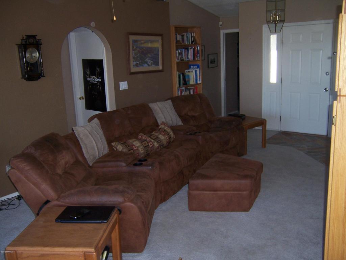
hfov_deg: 55.4
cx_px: 173
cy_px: 130
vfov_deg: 42.9
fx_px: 330
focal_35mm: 33
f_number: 2.8
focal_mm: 5.5
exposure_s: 1/60
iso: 80
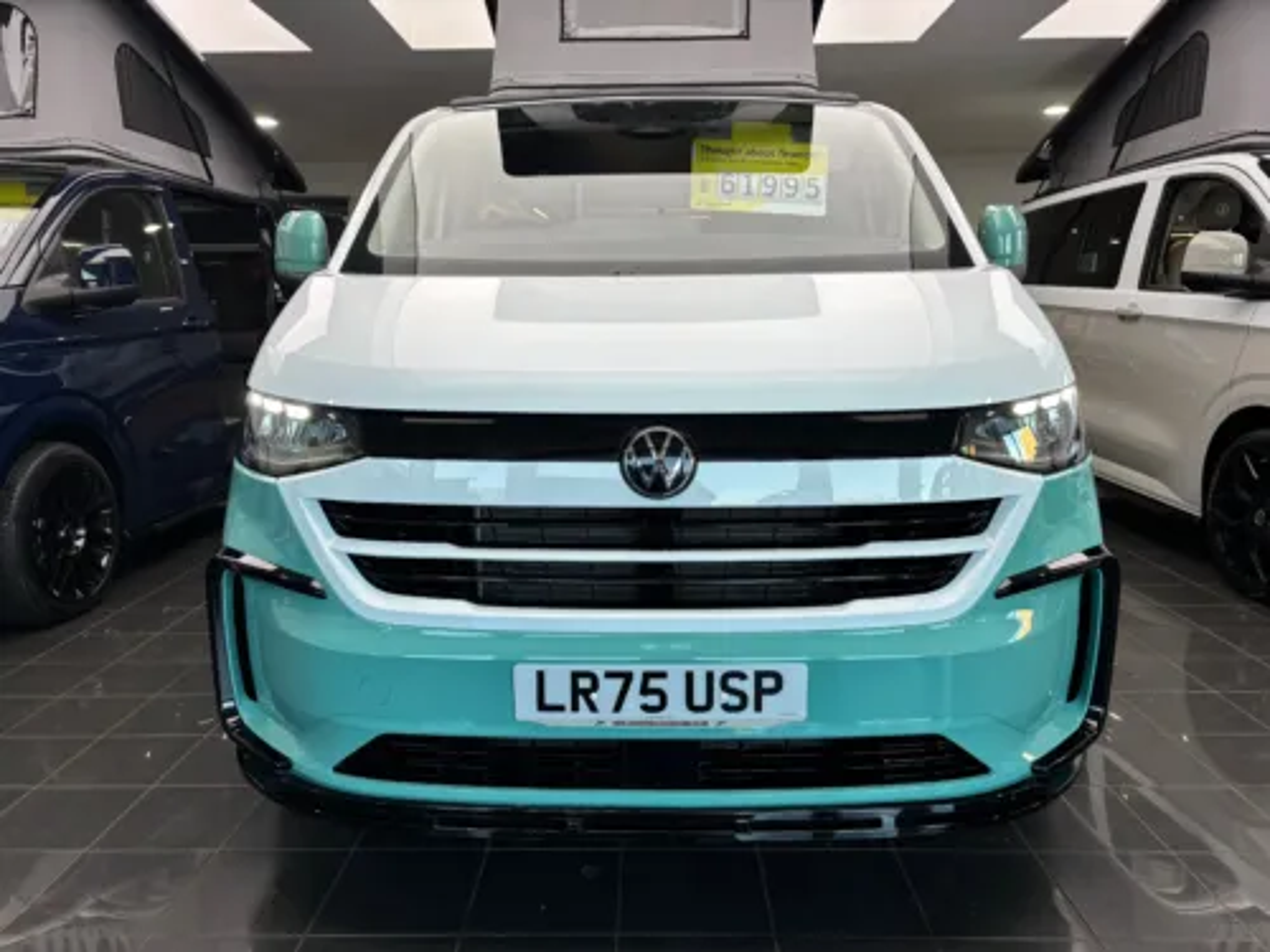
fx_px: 954
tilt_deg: -10.1
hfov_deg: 67.3
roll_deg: +0.9
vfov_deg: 53.1
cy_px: 476
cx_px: 635
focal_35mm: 26
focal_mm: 5.96
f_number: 1.6
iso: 32
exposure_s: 1/100
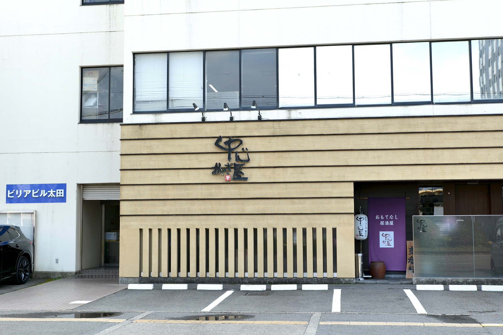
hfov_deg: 39.6
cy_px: 168
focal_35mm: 50
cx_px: 252
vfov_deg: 27.0
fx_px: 699
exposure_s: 1/100
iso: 100
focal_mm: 50
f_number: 8
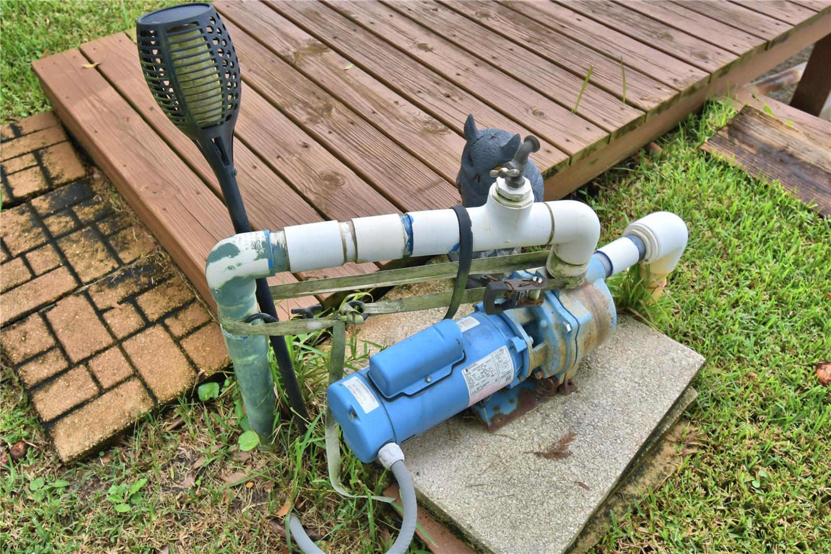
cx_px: 416
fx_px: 692
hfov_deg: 61.9
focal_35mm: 30
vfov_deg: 43.6
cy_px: 277
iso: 200
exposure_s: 1/500
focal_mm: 20
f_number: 5.6
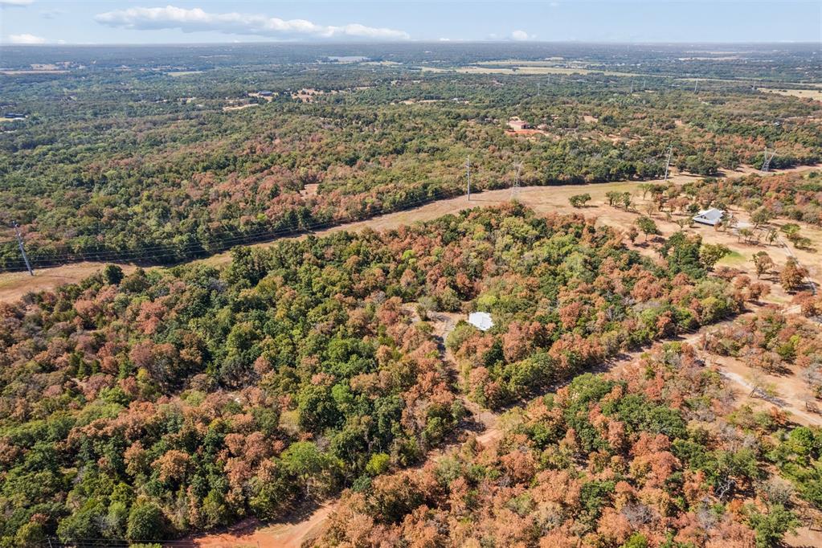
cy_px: 274
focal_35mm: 22
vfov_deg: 57.2
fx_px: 502
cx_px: 411
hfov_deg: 78.6
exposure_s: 1/1250
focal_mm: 8.4
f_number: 2.8
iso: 150
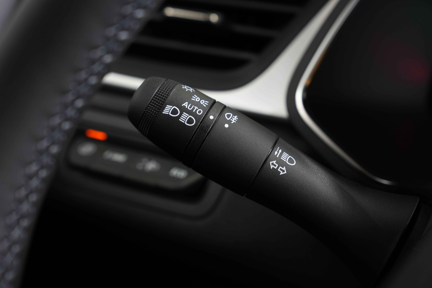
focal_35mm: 71
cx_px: 218
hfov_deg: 28.5
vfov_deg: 19.2
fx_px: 852
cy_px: 143
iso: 1000
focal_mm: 70
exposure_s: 1/20
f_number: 5.6
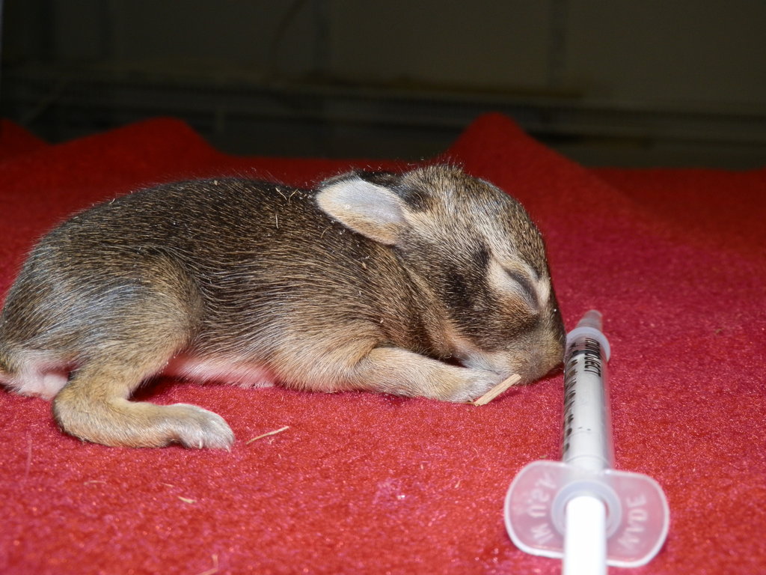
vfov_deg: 28.0
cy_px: 288
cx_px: 383
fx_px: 1151
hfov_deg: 36.8
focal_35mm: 52
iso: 100
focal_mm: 9.38
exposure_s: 1/80
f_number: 8.4
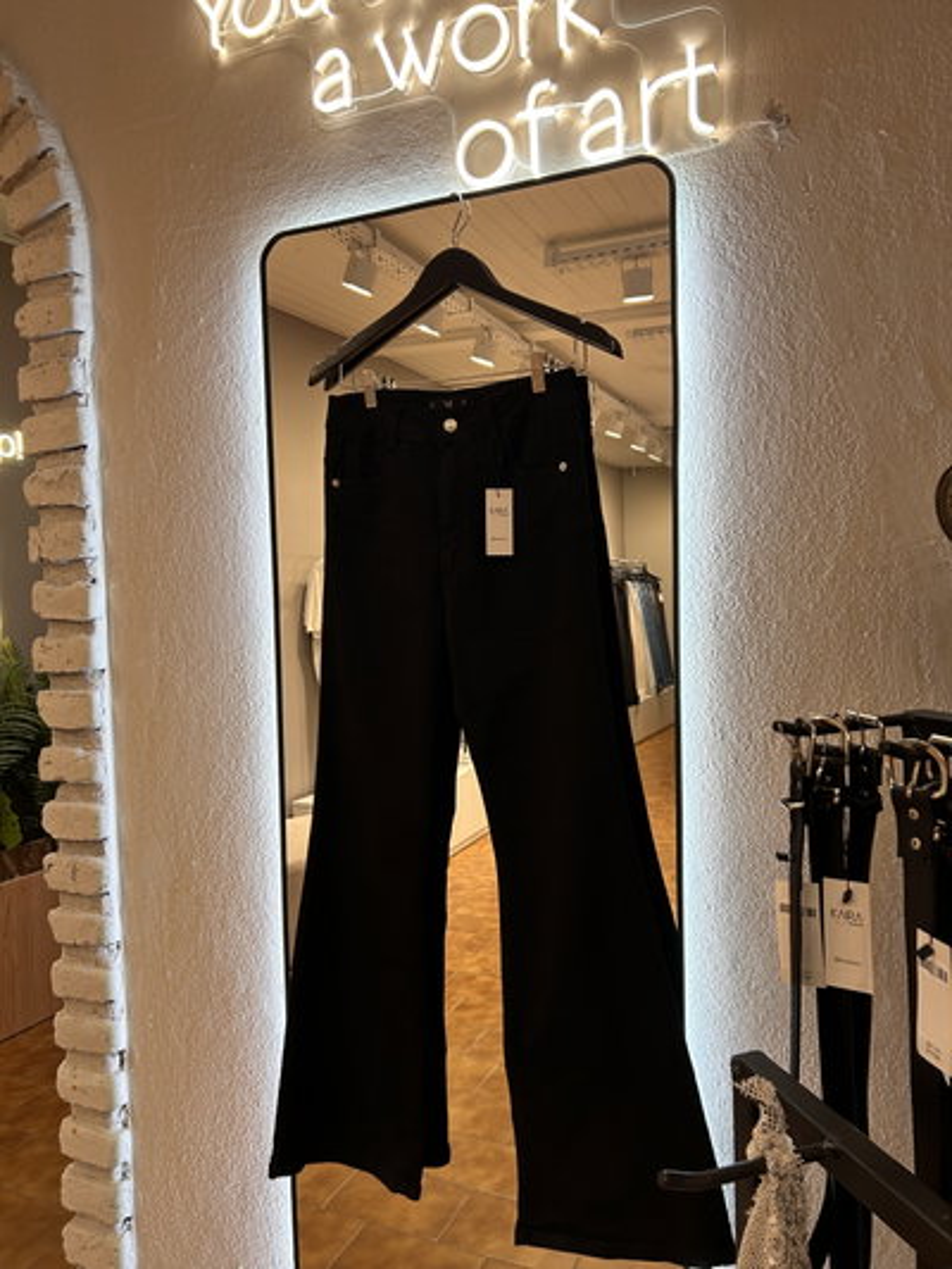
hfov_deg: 53.1
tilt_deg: -3.7
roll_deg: +2.0
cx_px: 476
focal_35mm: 26
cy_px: 634
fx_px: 953
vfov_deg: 67.3
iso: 80
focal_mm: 5.7
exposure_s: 1/50
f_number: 1.5
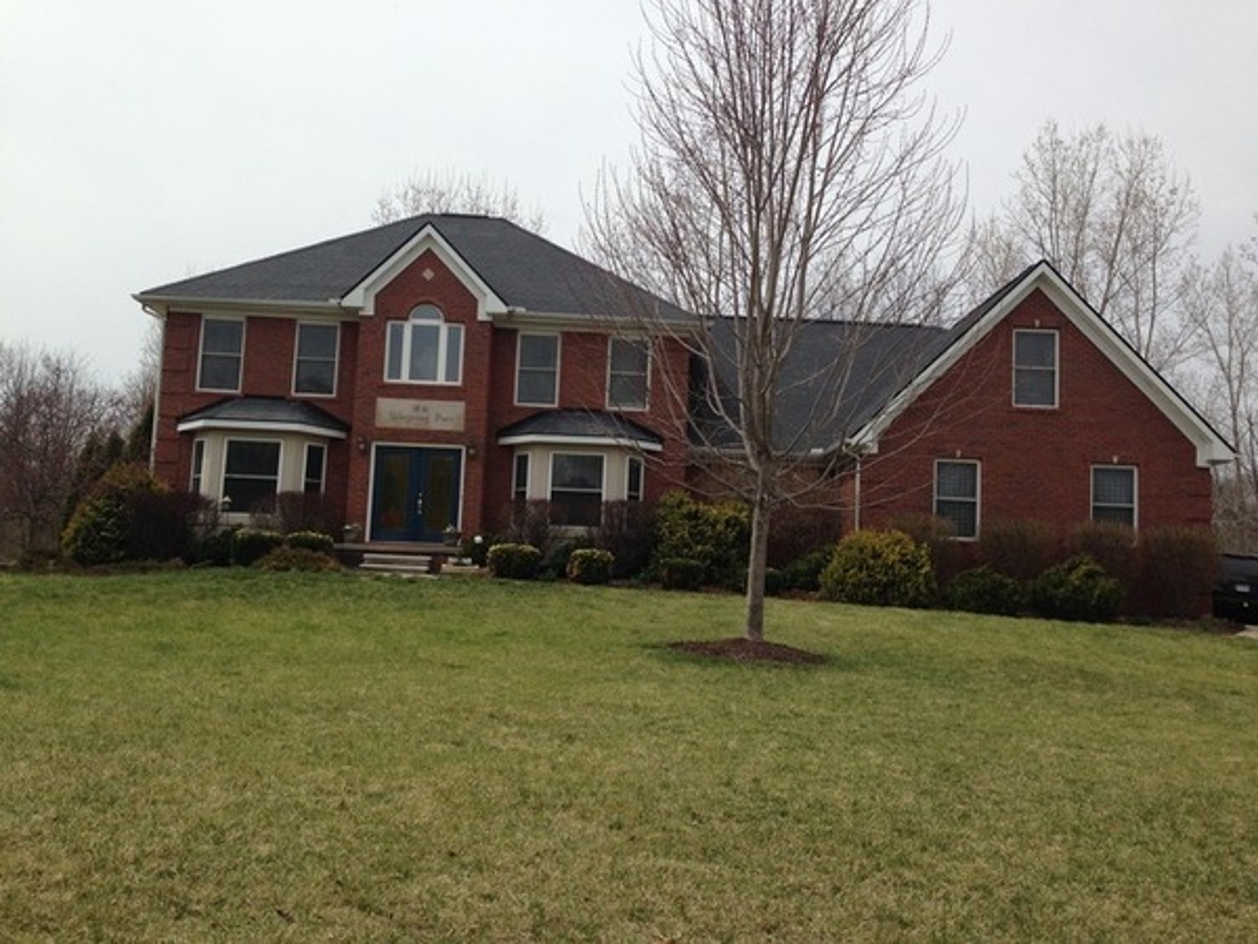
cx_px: 629
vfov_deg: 42.9
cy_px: 472
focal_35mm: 33
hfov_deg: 55.4
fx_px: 1199
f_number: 2.4
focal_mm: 4.12
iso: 50
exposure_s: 1/2358
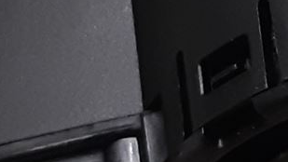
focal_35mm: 188
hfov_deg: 11.2
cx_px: 340
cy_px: -65
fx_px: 1436
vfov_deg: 6.4
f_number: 1.7
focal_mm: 3.93
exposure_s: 1/50
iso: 160
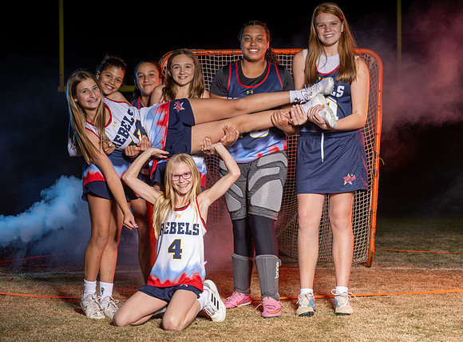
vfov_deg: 18.4
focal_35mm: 79
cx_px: 249
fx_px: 1054
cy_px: 171
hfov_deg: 24.8
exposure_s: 1/200
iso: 64
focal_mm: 74
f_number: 8
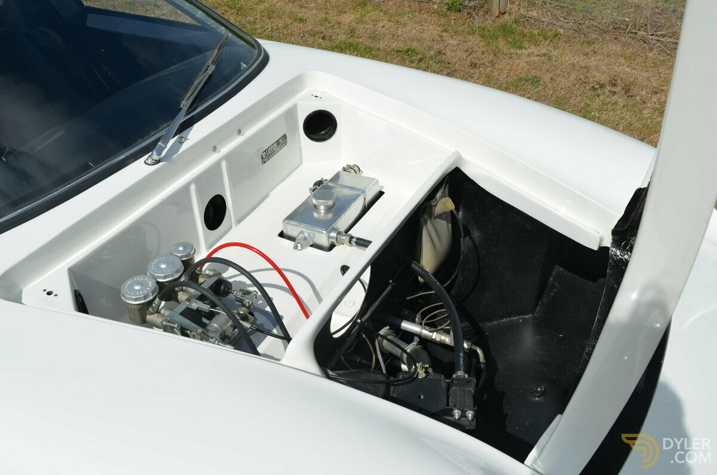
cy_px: 238
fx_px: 716
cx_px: 358
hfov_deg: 53.2
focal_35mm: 36
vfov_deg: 36.7
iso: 100
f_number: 10
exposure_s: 1/400
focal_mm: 24
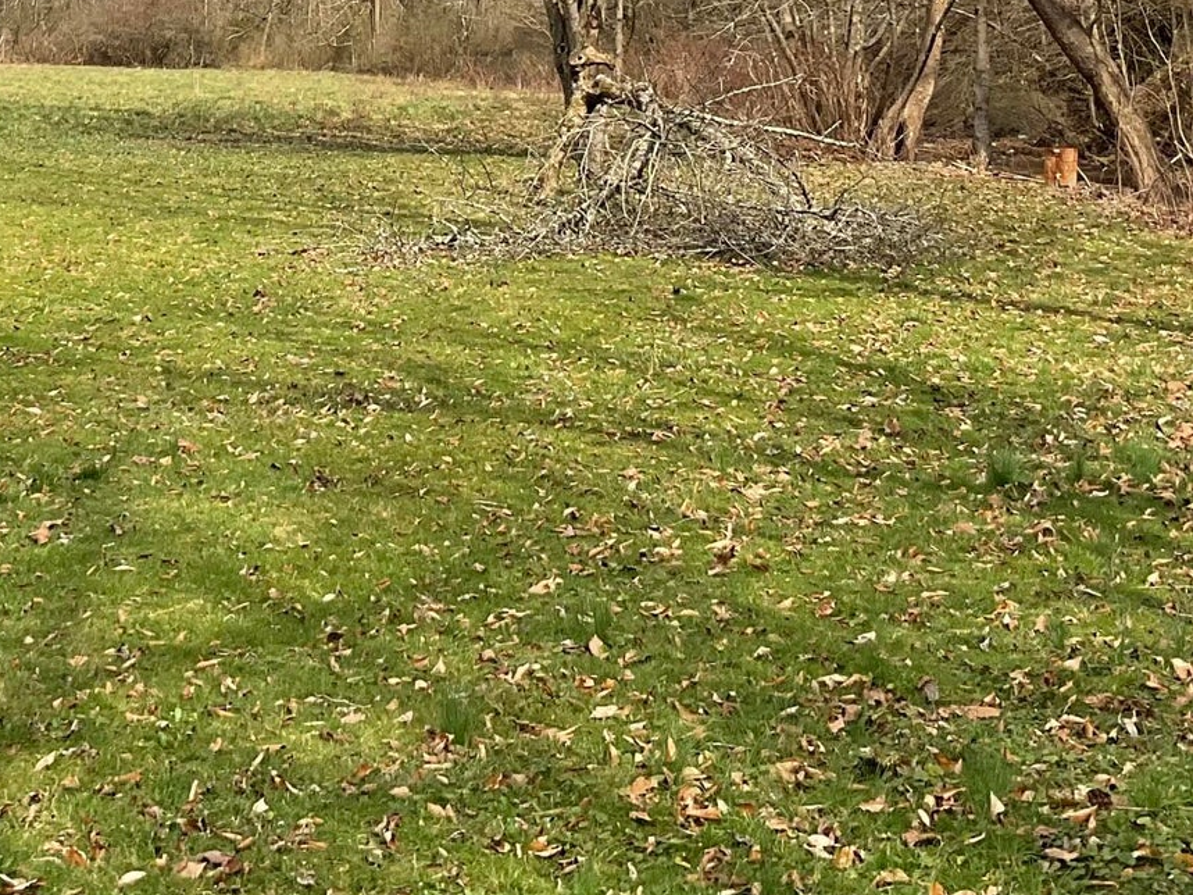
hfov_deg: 26.5
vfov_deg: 19.5
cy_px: -115
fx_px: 2481
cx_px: 244
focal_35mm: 72
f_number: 1.8
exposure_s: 1/1730
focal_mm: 3
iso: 16
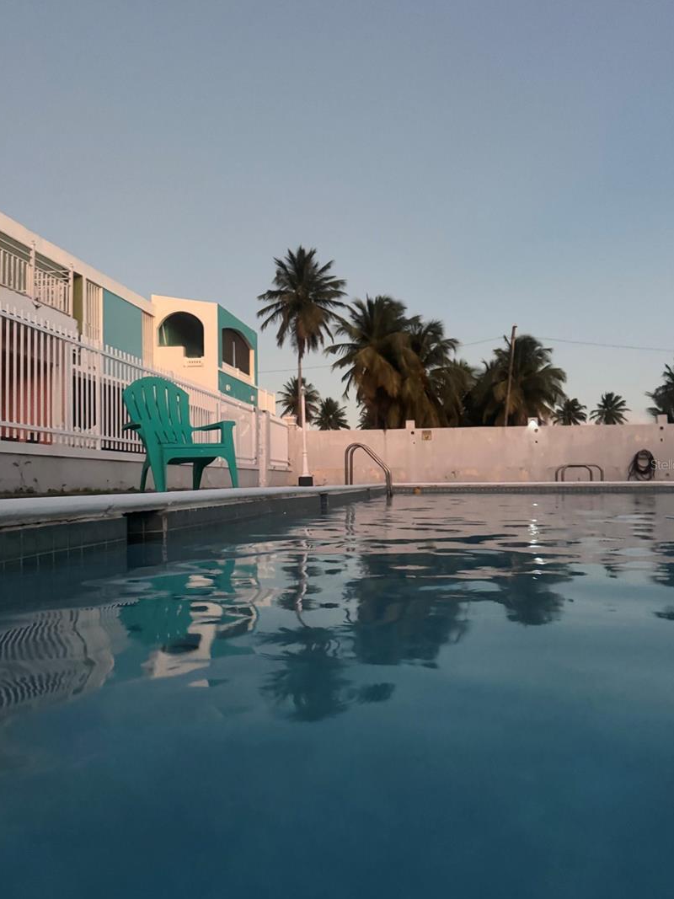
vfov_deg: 65.3
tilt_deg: +1.7
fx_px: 701
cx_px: 331
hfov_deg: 51.3
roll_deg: +1.6
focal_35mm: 27
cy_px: 464
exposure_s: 1/33
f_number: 1.78
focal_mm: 6.76
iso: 1000
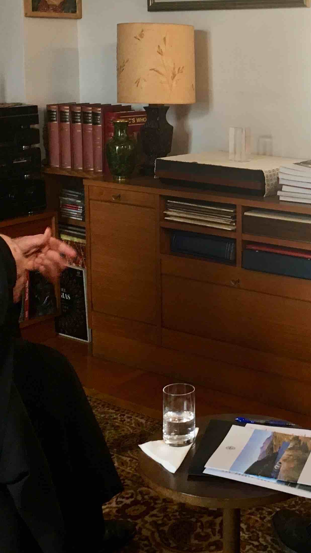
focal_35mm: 58
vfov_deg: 35.6
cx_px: 278
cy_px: 182
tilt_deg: -9.3
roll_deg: +0.4
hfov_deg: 20.3
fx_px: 850
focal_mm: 4.15
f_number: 2.2
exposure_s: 1/33
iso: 125
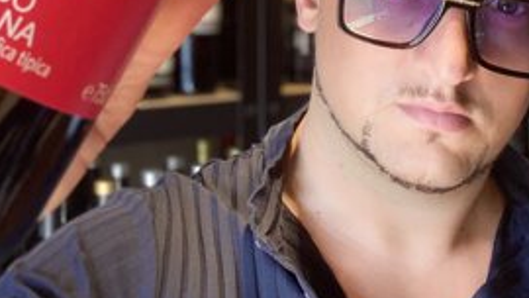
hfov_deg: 32.8
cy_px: -43
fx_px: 898
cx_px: 229
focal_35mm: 64
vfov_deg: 18.0
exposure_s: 1/50
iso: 100
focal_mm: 2.71
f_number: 2.2
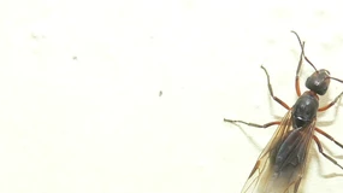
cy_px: 172
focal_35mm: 196
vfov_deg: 6.2
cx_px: 259
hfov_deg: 11.0
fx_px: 1782
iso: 100
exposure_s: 1/200
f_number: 4
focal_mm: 13.3
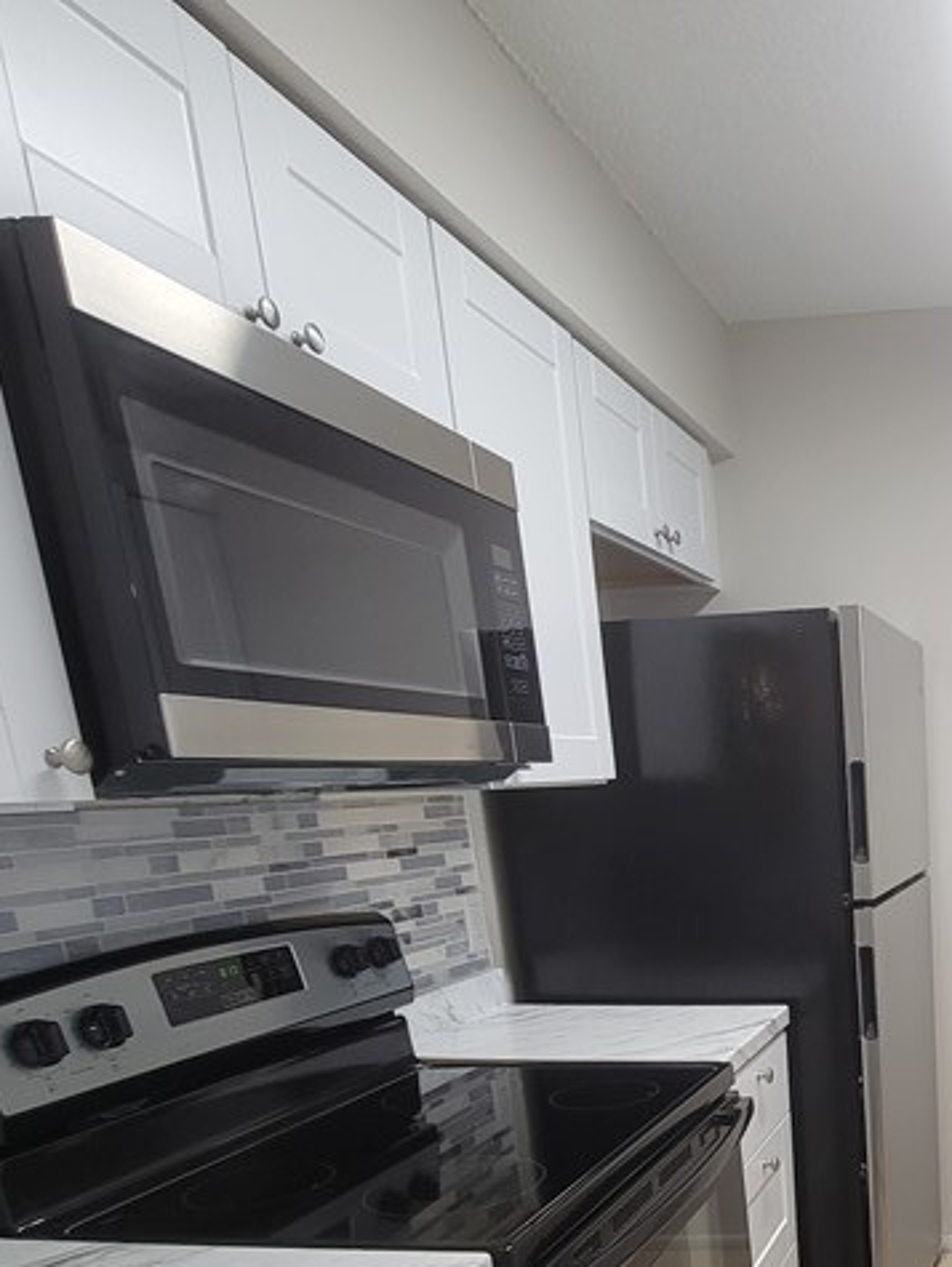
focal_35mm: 28
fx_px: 1025
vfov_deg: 56.0
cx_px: 933
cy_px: 1110
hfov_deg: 43.4
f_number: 2.2
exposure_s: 1/60
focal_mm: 2.2
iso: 160
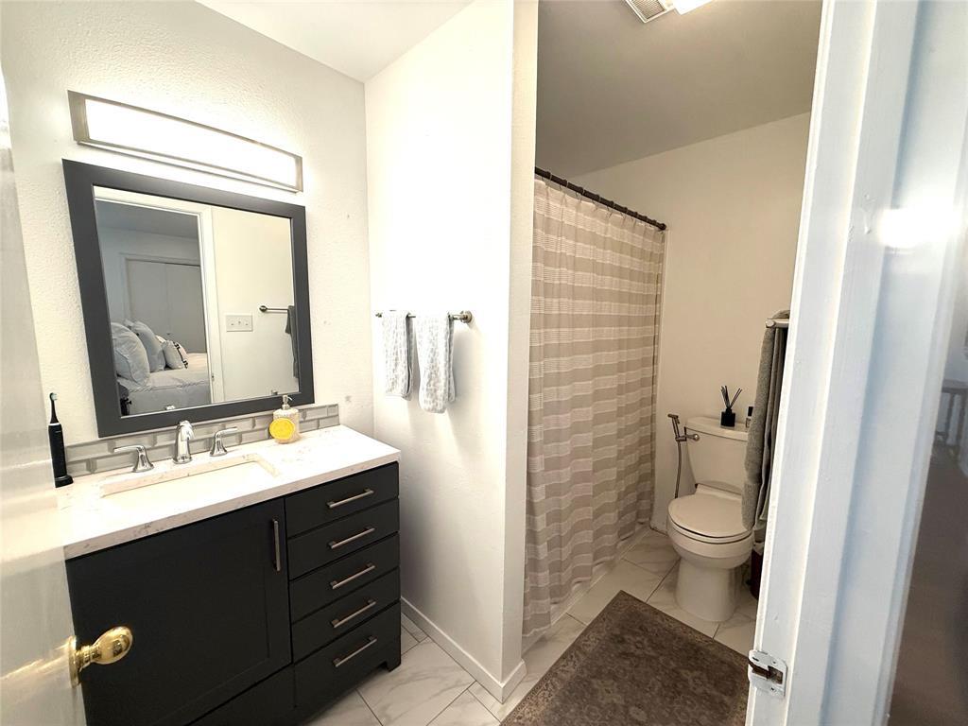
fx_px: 391
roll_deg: -0.6
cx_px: 484
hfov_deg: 102.1
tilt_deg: -6.4
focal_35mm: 14
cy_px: 363
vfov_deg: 85.7
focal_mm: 2.22
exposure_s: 1/120
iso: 160
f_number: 2.2
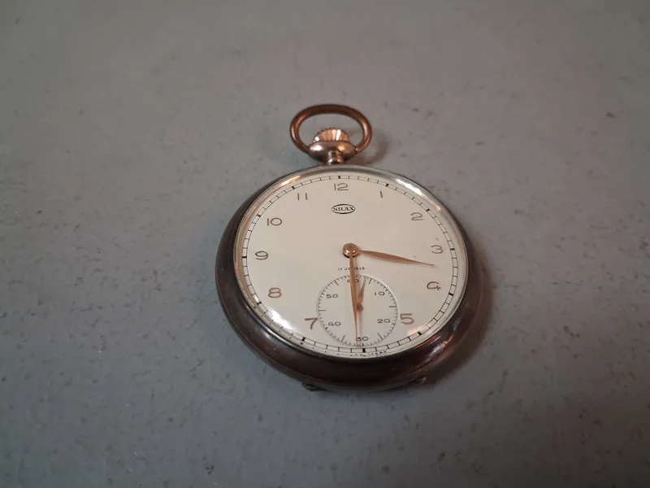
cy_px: 244
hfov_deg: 65.3
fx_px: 507
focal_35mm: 27
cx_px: 325
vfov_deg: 51.4
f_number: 1.8
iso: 320
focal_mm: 4
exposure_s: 1/50
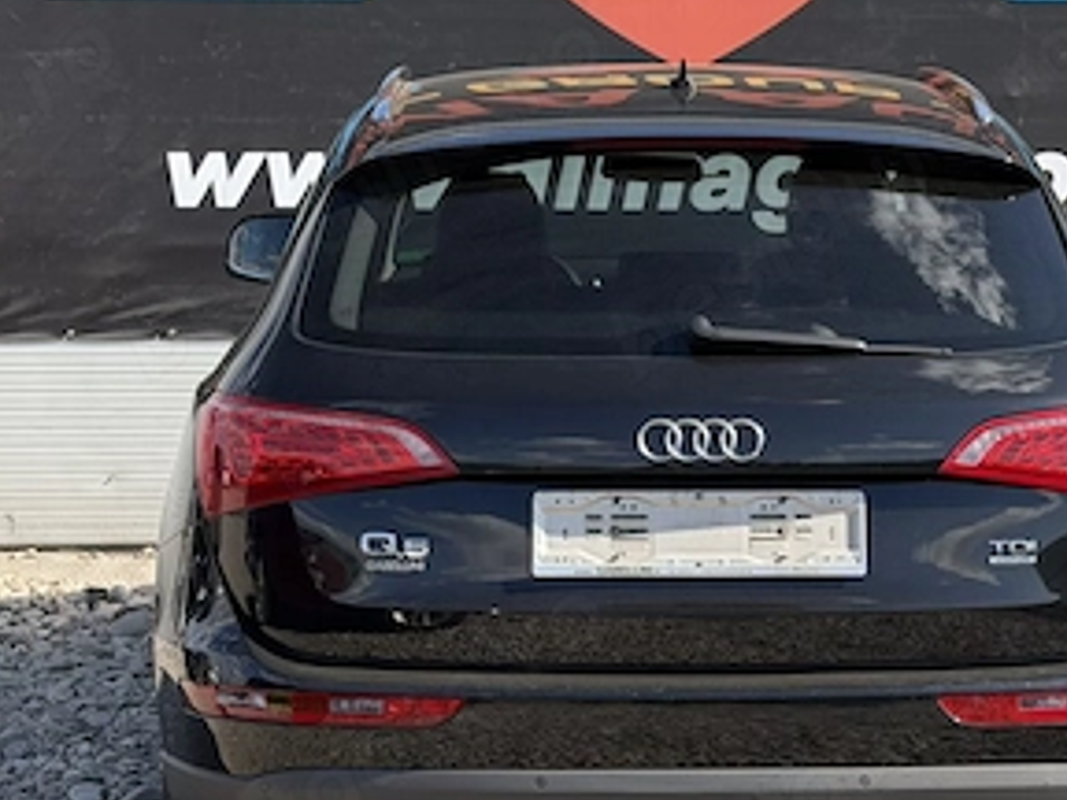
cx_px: 648
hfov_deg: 19.6
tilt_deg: -2.4
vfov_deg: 14.8
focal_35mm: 100
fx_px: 3082
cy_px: 244
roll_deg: -0.2
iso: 64
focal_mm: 6.76
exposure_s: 1/1980
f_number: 1.78
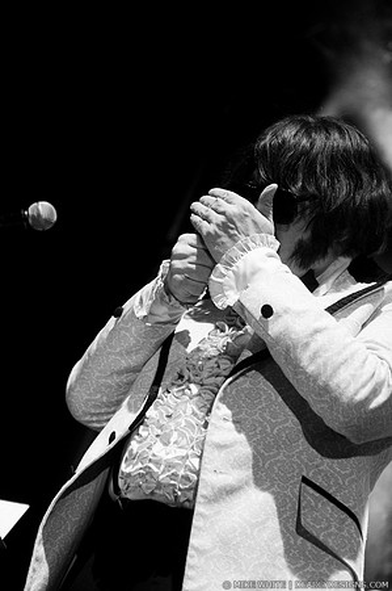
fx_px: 1719
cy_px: 296
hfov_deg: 13.0
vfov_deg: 19.5
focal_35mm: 105
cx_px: 196
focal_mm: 70
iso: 640
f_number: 2.8
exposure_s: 1/400
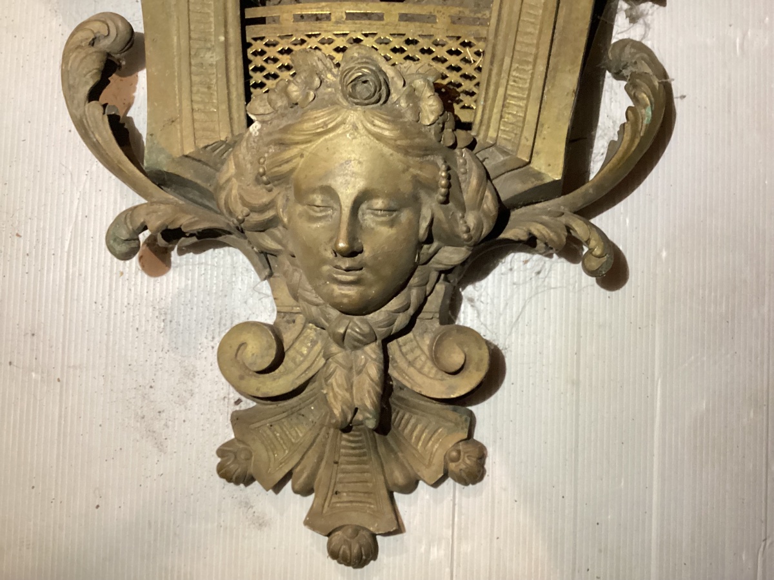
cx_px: 387
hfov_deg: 58.4
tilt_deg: -88.1
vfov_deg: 45.4
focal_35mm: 31
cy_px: 290
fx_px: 693
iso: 400
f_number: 2.4
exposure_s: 1/25
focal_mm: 3.3
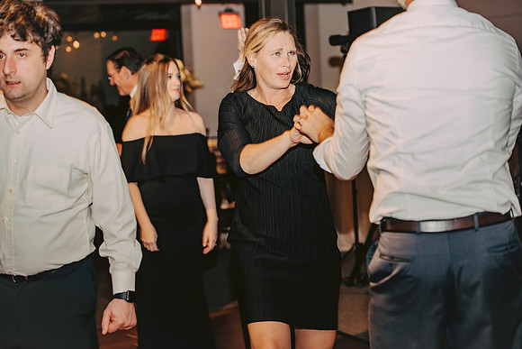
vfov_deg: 19.5
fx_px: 1015
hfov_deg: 28.8
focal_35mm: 70
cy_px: 174
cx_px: 261
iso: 500
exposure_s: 1/80
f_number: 3.2
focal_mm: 70
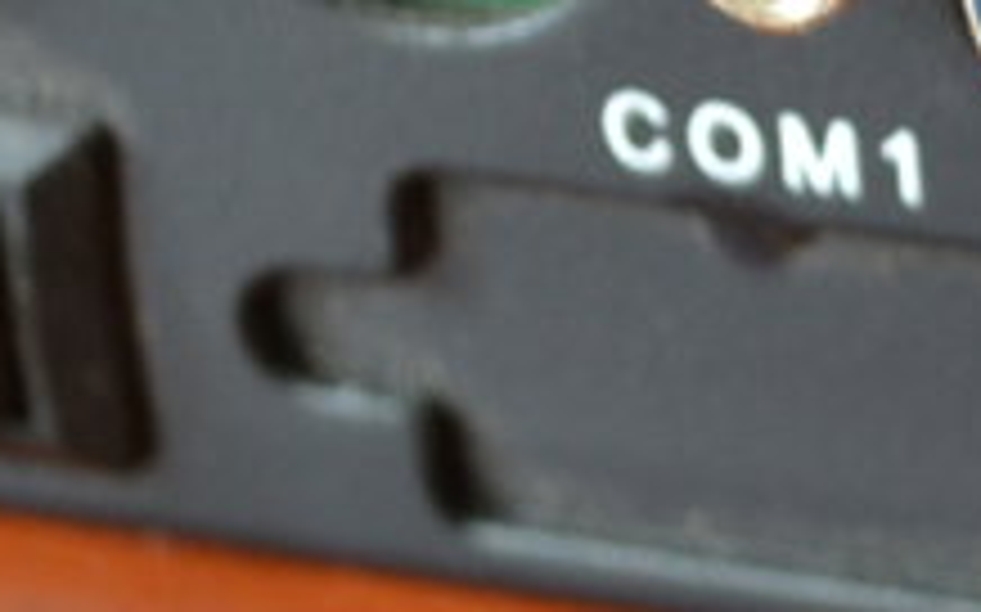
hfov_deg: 7.6
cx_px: 1692
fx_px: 7188
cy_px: 263
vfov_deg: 4.9
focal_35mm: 269
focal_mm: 30
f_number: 4.5
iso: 400
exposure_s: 1/3
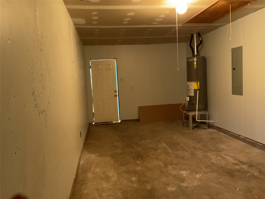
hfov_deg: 61.7
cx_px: 132
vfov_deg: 48.2
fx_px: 222
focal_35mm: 29
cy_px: 100
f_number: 1.8
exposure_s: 1/40
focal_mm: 3
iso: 250
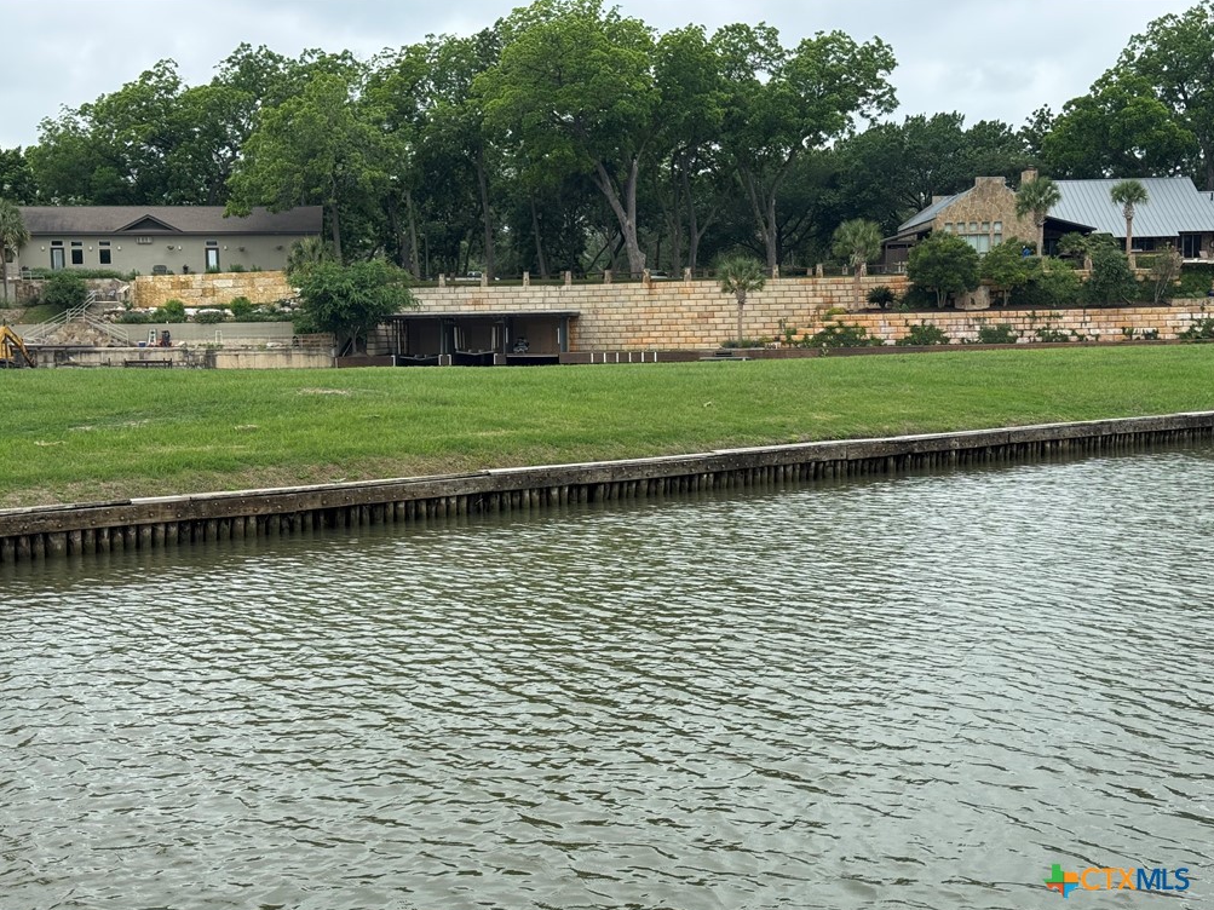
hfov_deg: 38.9
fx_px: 1718
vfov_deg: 29.7
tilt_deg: -3.4
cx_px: 599
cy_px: 459
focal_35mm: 49
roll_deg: +0.9
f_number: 1.78
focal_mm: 6.76
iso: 64
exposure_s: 1/1923
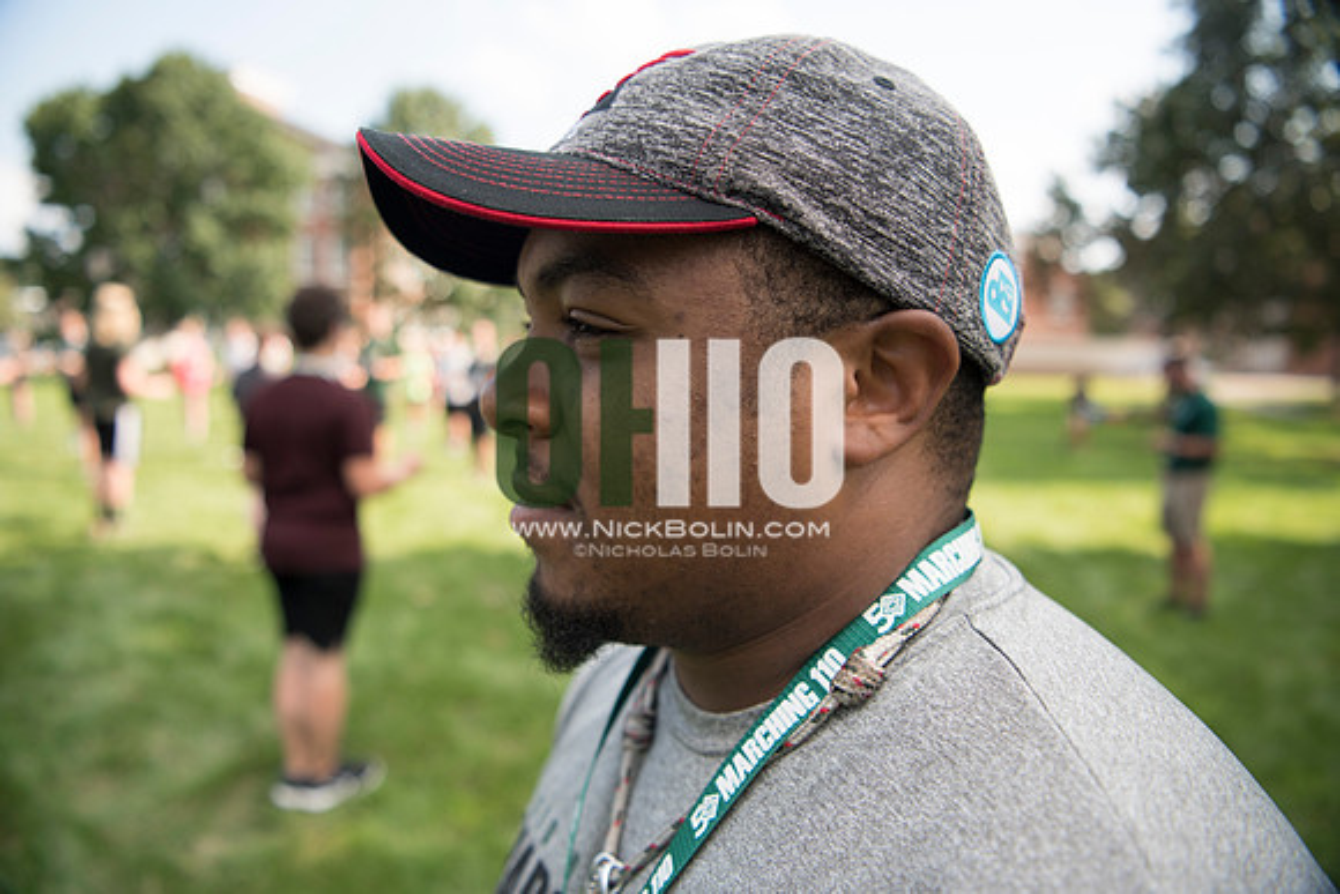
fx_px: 894
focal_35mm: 24
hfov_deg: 73.7
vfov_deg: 53.2
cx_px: 670
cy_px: 447
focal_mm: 24
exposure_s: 1/1600
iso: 200
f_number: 2.8
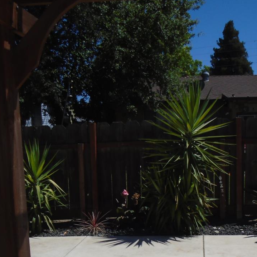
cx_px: 178
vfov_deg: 34.9
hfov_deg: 34.9
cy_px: 177
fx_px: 403
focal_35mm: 48
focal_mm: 4.6
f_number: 8
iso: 100
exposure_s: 1/500
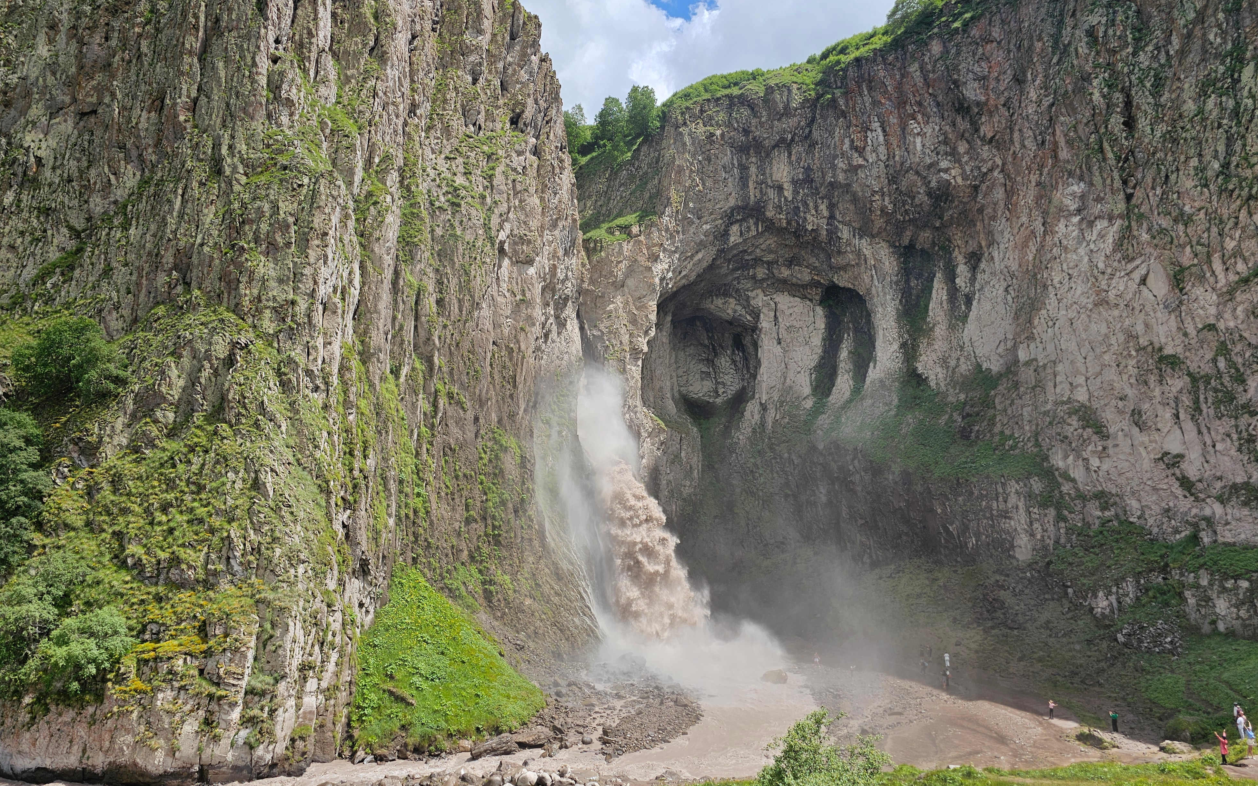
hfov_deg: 72.5
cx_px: 616
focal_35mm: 25
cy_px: 404
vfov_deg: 49.3
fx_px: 857
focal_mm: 6.3
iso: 10
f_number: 1.7
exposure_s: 1/784
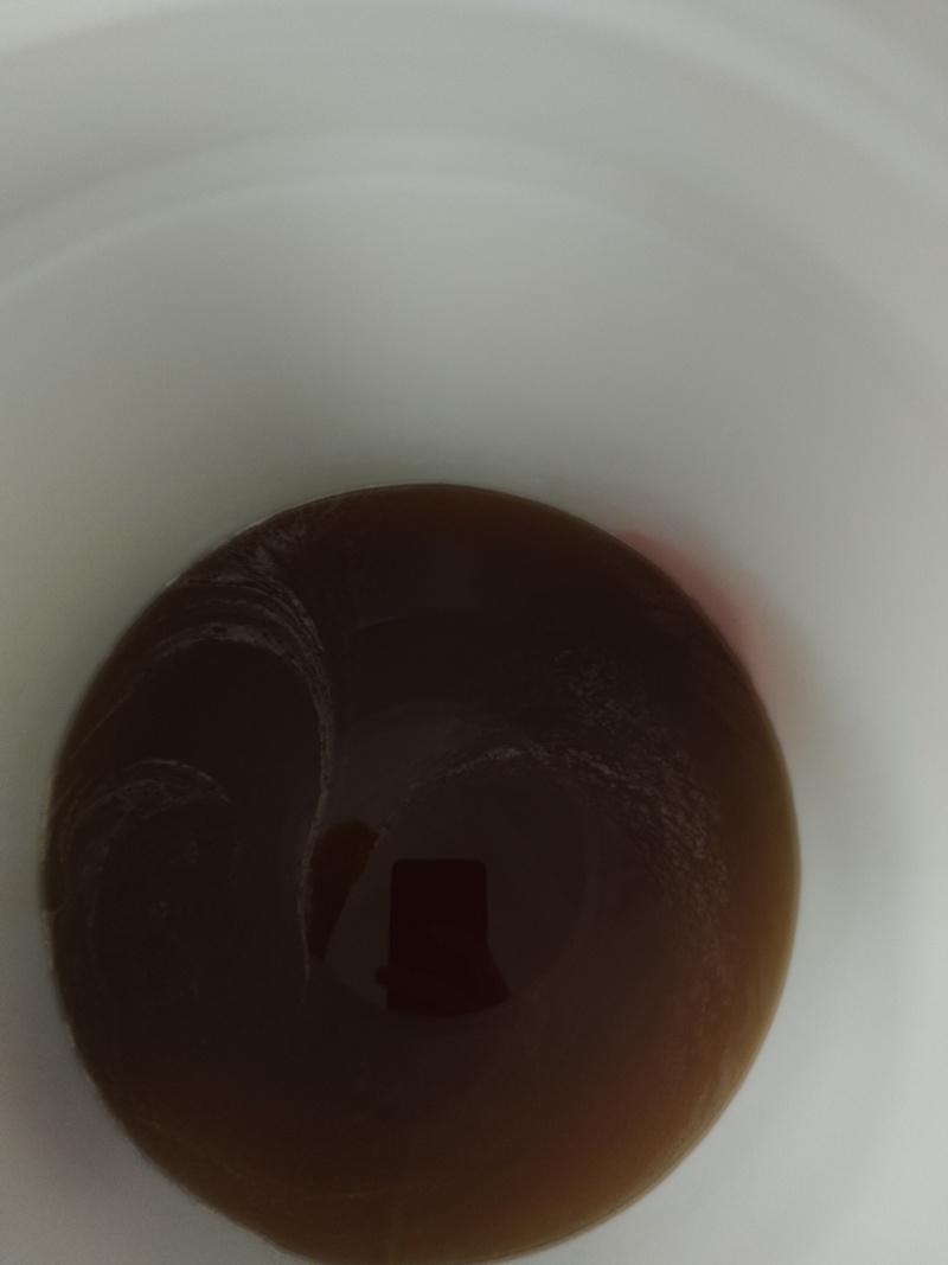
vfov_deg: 71.6
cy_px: 632
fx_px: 877
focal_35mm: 24
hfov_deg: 56.8
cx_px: 474
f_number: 1.6
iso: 2000
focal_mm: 5.84
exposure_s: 1/25
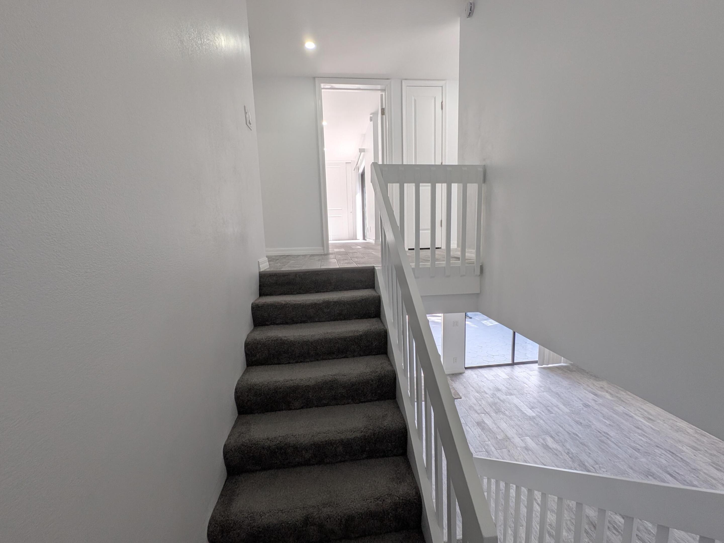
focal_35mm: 13
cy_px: 272
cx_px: 362
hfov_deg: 106.2
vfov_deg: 89.9
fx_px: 272
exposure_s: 1/130
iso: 37
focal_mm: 1.54
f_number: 2.2
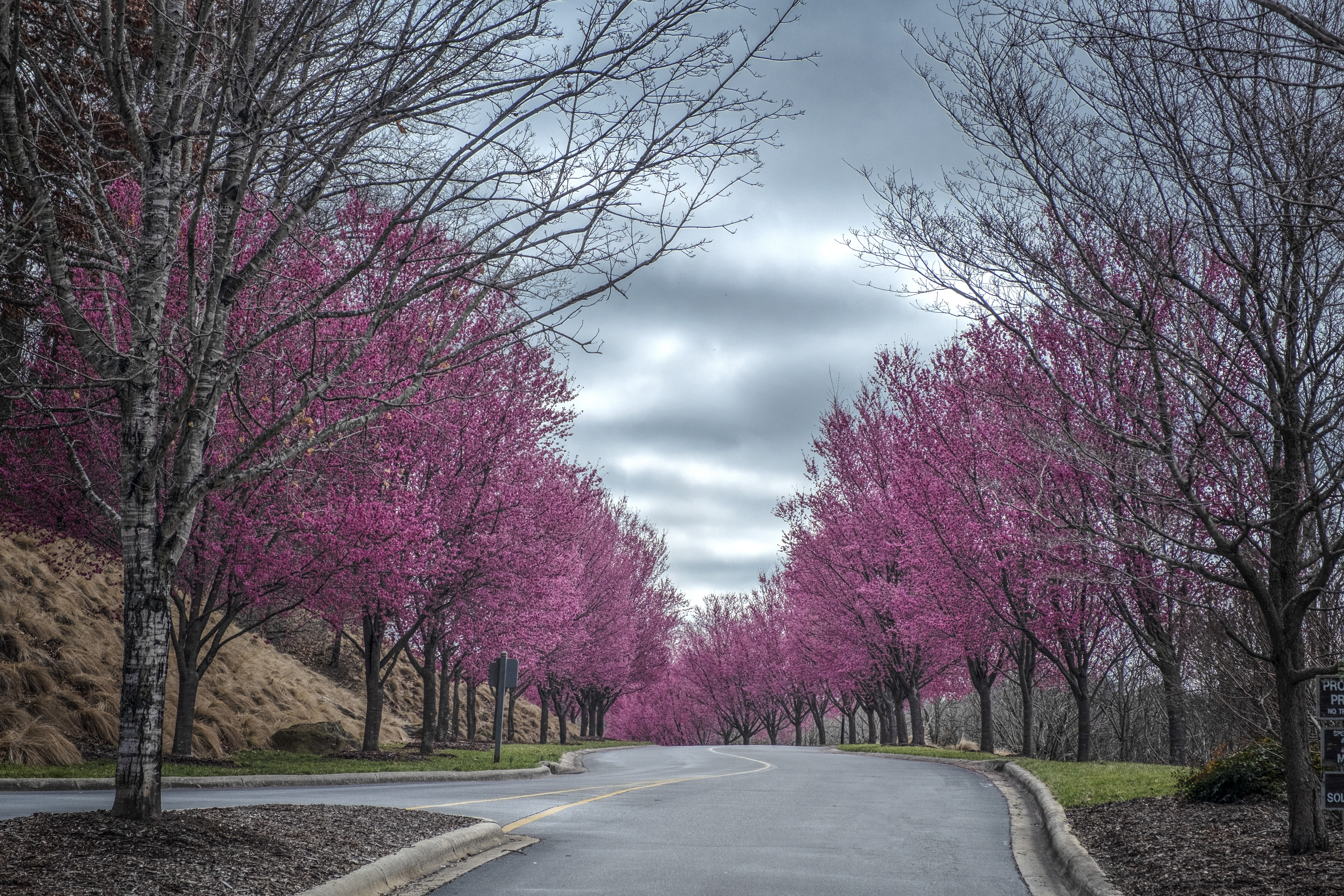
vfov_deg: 18.2
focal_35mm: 75
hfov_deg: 27.0
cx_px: 672
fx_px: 2800
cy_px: 448
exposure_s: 1/2000
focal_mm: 50
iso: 200
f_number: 5.6
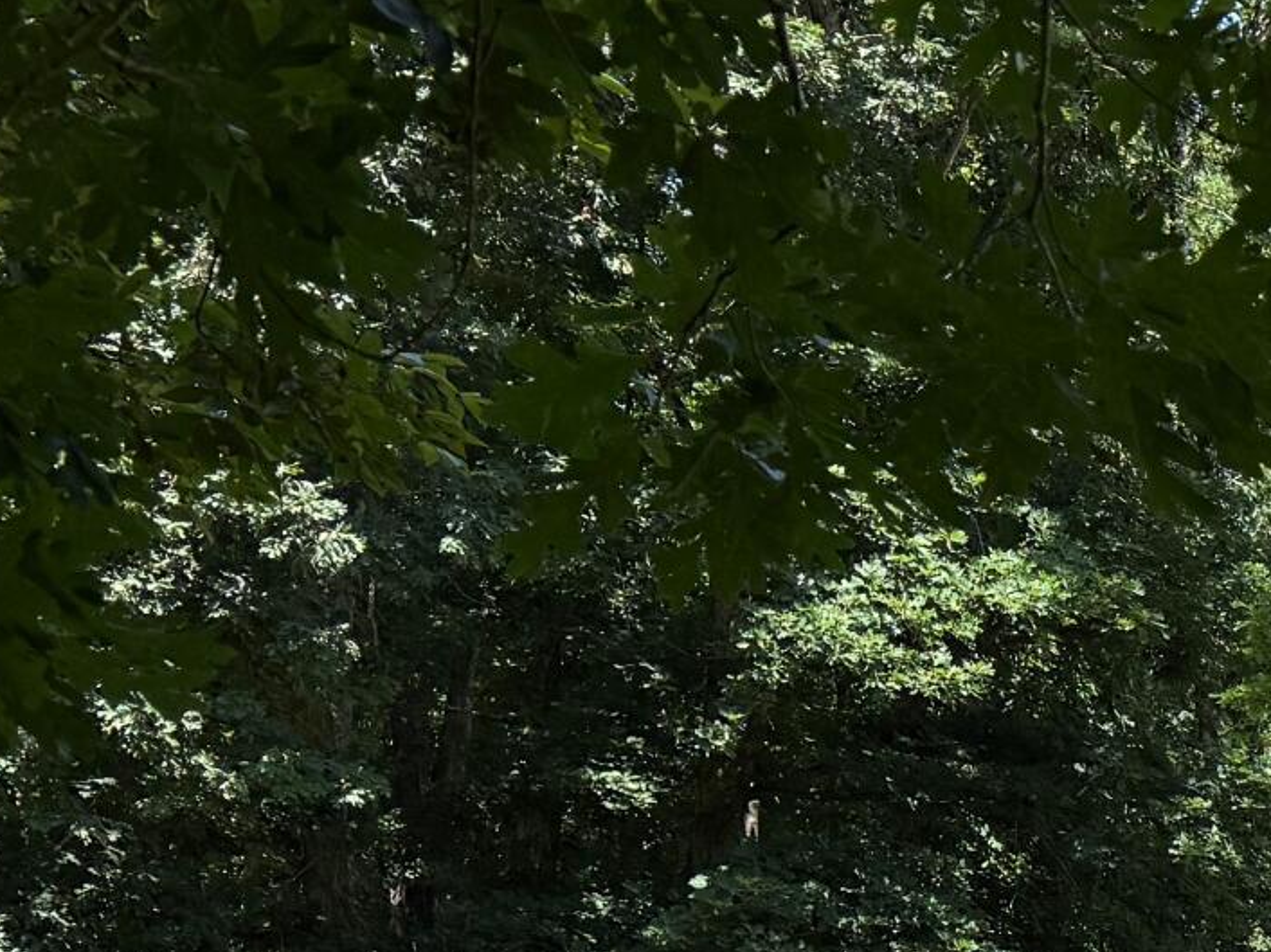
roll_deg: -1.8
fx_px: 3744
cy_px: 1175
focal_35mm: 102
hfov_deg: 16.8
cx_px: 2099
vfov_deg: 14.0
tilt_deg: +0.9
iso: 80
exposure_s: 1/1855
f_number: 1.78
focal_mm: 6.76
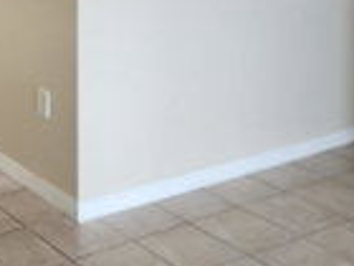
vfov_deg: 20.0
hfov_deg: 25.6
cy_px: -30
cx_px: -44
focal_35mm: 70
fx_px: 716
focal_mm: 5.4
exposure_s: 1/120
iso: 160
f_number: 1.8
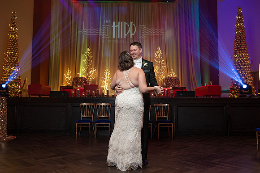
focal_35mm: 33
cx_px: 118
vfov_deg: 40.2
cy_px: 86
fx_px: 237
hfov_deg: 57.4
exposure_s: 1/100
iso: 2000
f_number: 4
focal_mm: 30
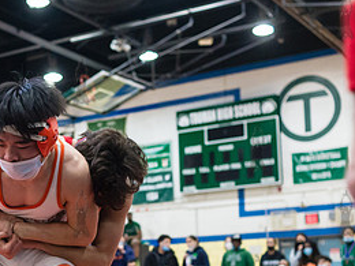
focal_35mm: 75
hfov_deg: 25.6
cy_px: 213
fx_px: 769
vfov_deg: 19.4
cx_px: 81
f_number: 3.5
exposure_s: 1/320
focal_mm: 35
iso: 4000
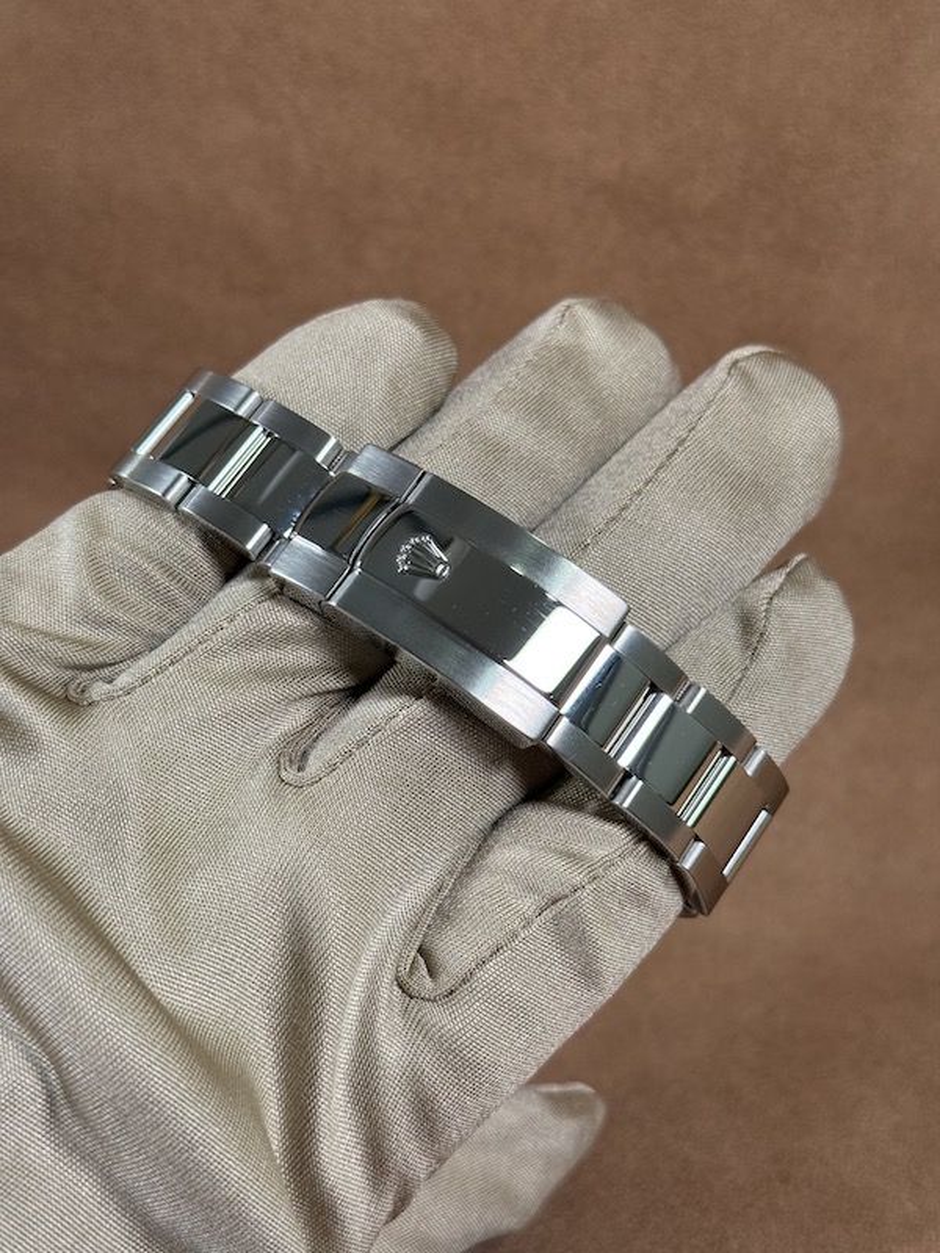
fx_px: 1738
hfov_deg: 30.3
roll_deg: +5.2
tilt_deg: -21.8
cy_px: 626
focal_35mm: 48
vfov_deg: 39.7
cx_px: 470
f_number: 1.78
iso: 125
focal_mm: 6.76
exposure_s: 1/81
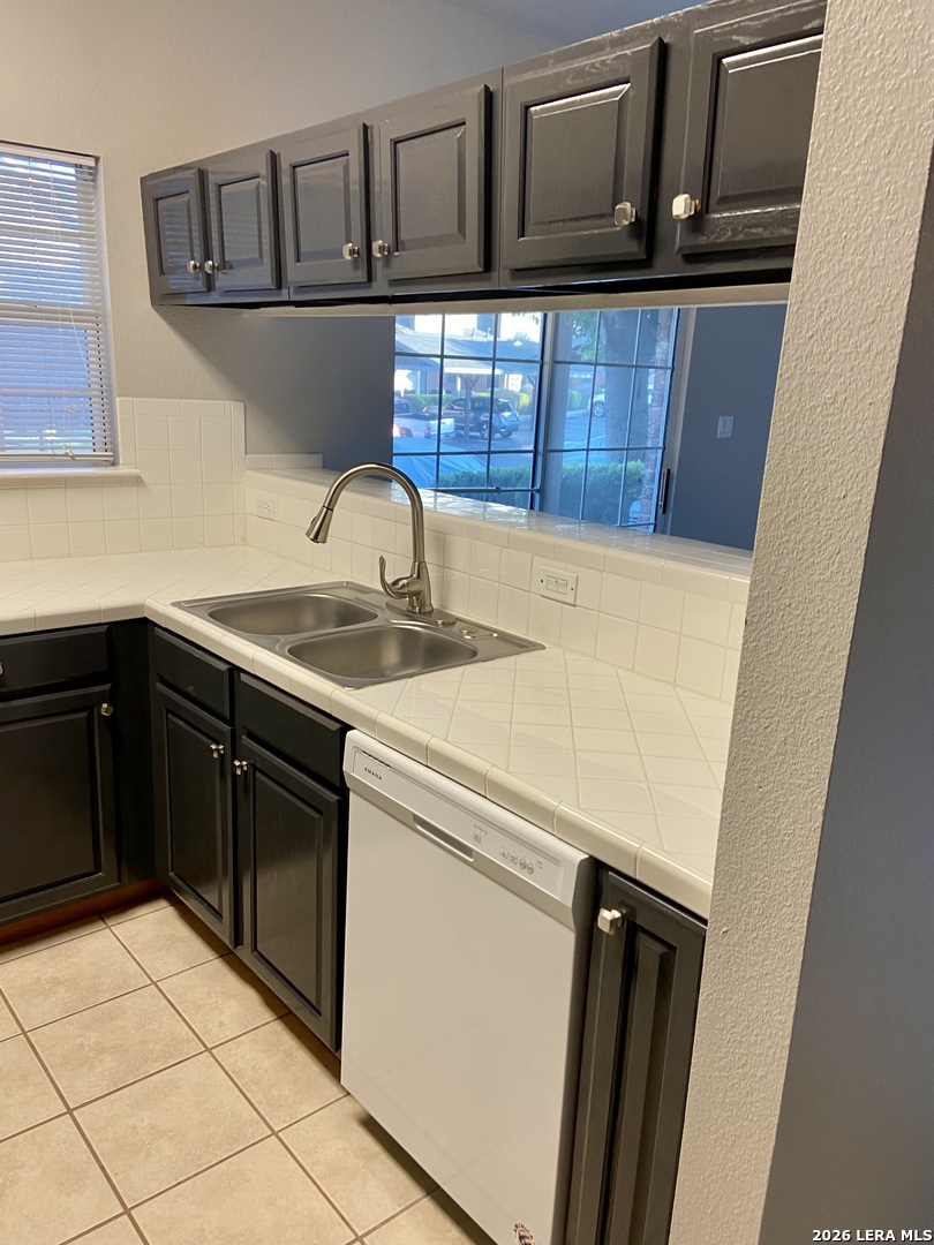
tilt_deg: -14.7
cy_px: 622
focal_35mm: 26
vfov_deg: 67.3
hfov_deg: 53.1
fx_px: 935
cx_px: 467
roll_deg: -2.6
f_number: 1.8
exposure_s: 1/60
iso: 80
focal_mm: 4.25
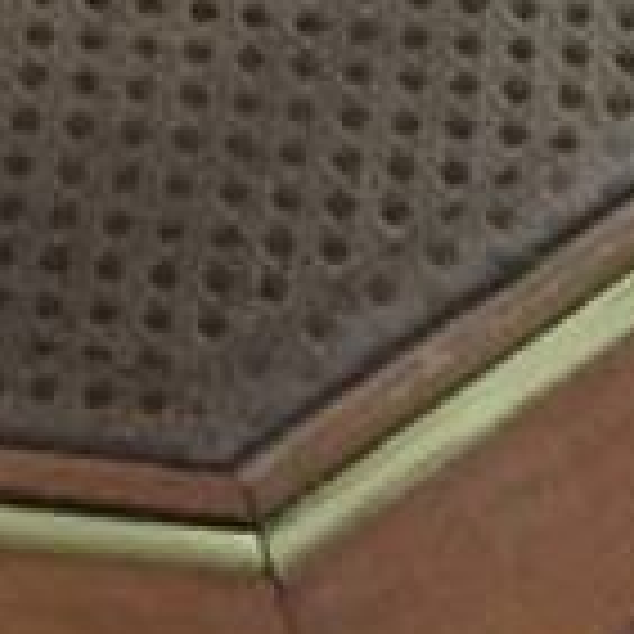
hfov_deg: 7.1
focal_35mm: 242
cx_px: -288
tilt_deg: -55.4
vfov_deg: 7.2
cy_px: -47
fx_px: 5015
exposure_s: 1/17
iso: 500
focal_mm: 4.15
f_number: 2.2
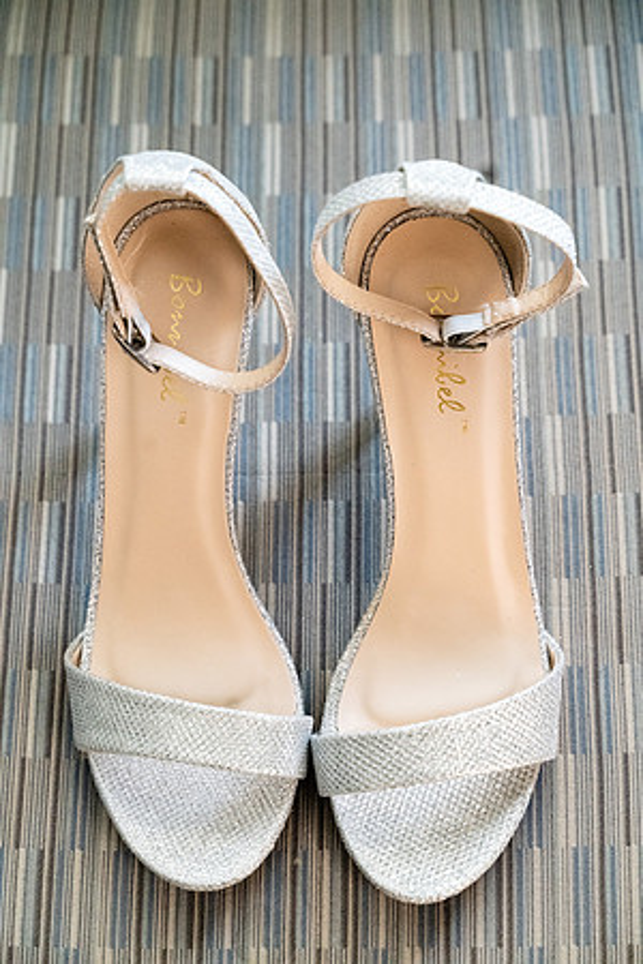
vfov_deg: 27.0
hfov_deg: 18.2
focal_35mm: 75
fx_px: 2009
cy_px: 482
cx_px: 322
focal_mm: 75
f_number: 5.6
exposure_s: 1/100
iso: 16000
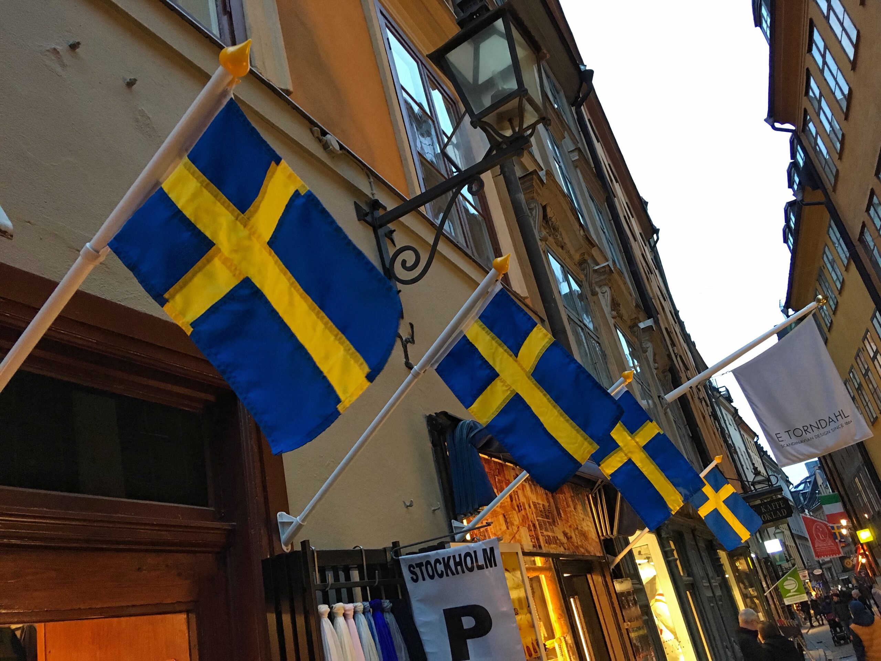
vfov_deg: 48.2
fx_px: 738
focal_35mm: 29
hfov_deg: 61.7
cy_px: 330
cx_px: 440
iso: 200
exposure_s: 1/33
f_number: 2.2
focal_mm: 4.15
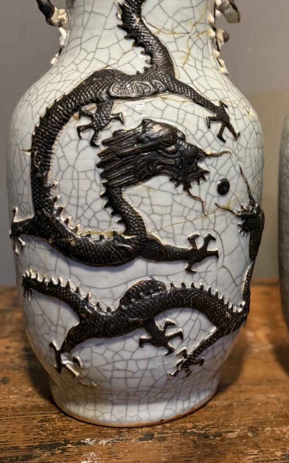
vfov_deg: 46.7
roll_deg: -2.9
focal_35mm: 42
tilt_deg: -5.1
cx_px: 273
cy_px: 170
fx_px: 529
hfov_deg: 29.0
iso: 320
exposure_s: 1/50
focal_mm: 6.76
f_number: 1.78
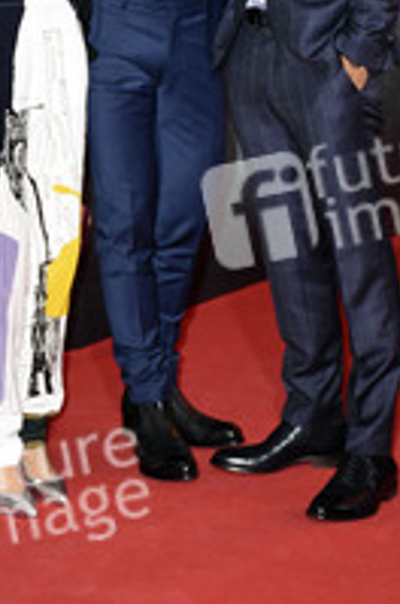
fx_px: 2525
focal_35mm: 151
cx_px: 82
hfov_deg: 9.0
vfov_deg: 13.5
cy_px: 46
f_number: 4.8
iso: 1600
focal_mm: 50
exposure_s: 1/160
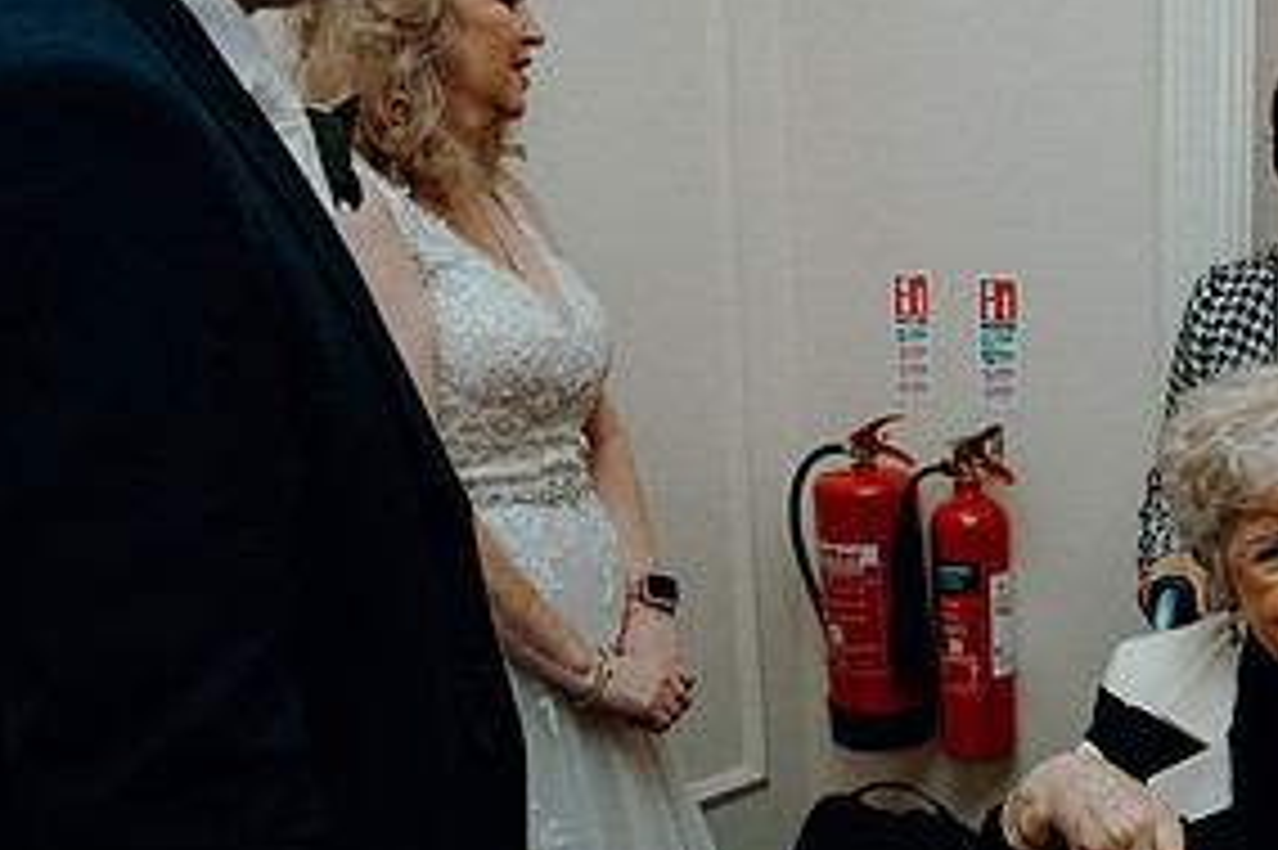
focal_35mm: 49
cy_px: 636
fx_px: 1738
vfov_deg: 27.1
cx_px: 1148
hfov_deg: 37.7
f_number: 3.5
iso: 2500
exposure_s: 1/200
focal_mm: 24
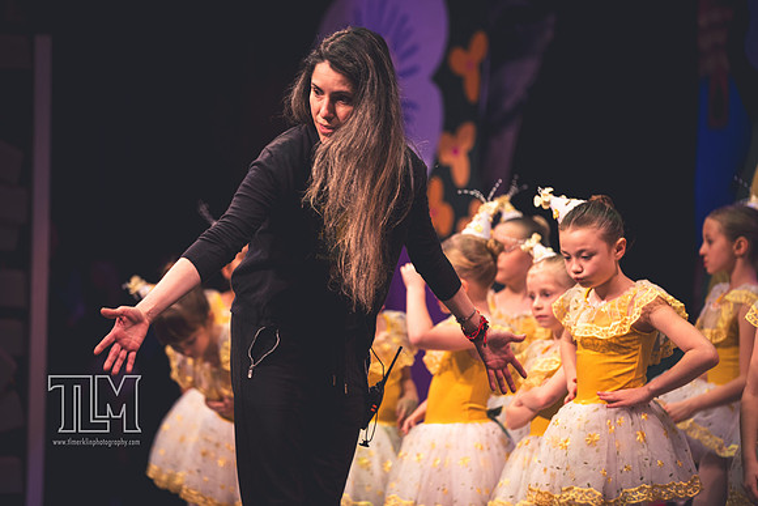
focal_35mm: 145
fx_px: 3054
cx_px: 379
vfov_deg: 9.5
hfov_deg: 14.2
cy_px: 253
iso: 1000
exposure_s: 1/250
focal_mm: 145
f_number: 2.8
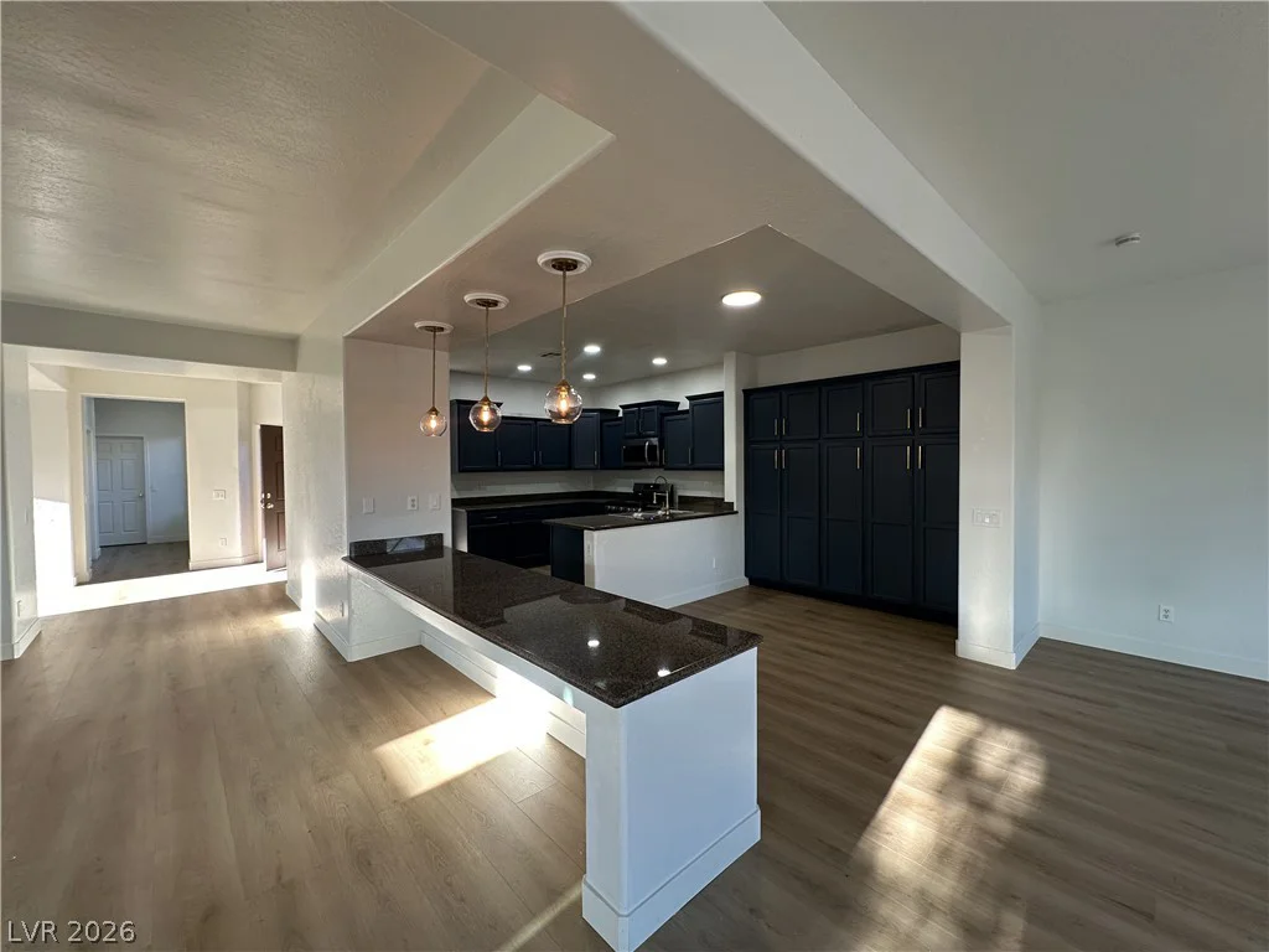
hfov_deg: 102.1
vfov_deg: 85.7
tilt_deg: -1.3
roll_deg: -0.2
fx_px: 513
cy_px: 476
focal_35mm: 14
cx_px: 634
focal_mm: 2.22
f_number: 2.2
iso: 200
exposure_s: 1/120
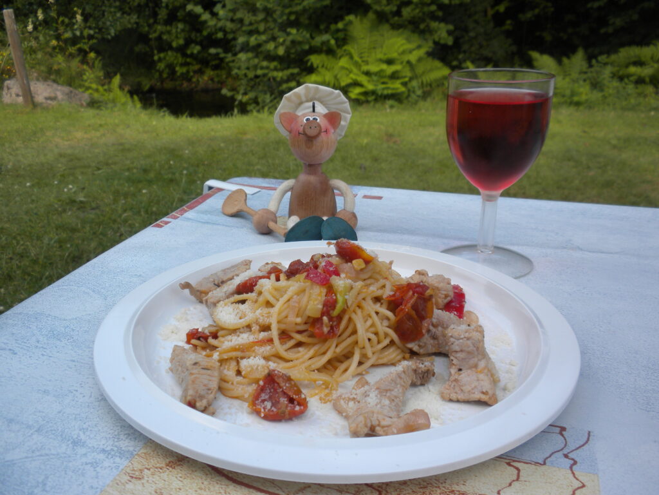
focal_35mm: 37
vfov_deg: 38.7
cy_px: 248
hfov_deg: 50.1
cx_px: 330
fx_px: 704
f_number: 3.5
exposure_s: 1/220
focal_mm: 6.6
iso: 64
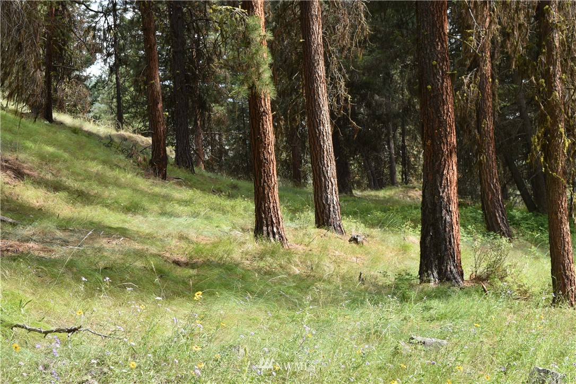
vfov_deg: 21.6
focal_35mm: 63
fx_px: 1008
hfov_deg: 31.9
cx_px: 288
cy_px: 192
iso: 200
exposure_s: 1/250
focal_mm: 42
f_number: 8
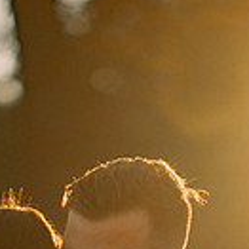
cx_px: 106
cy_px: 397
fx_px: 2018
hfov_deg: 7.1
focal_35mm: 248
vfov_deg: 6.9
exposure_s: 1/5000
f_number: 1.4
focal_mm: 85
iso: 64
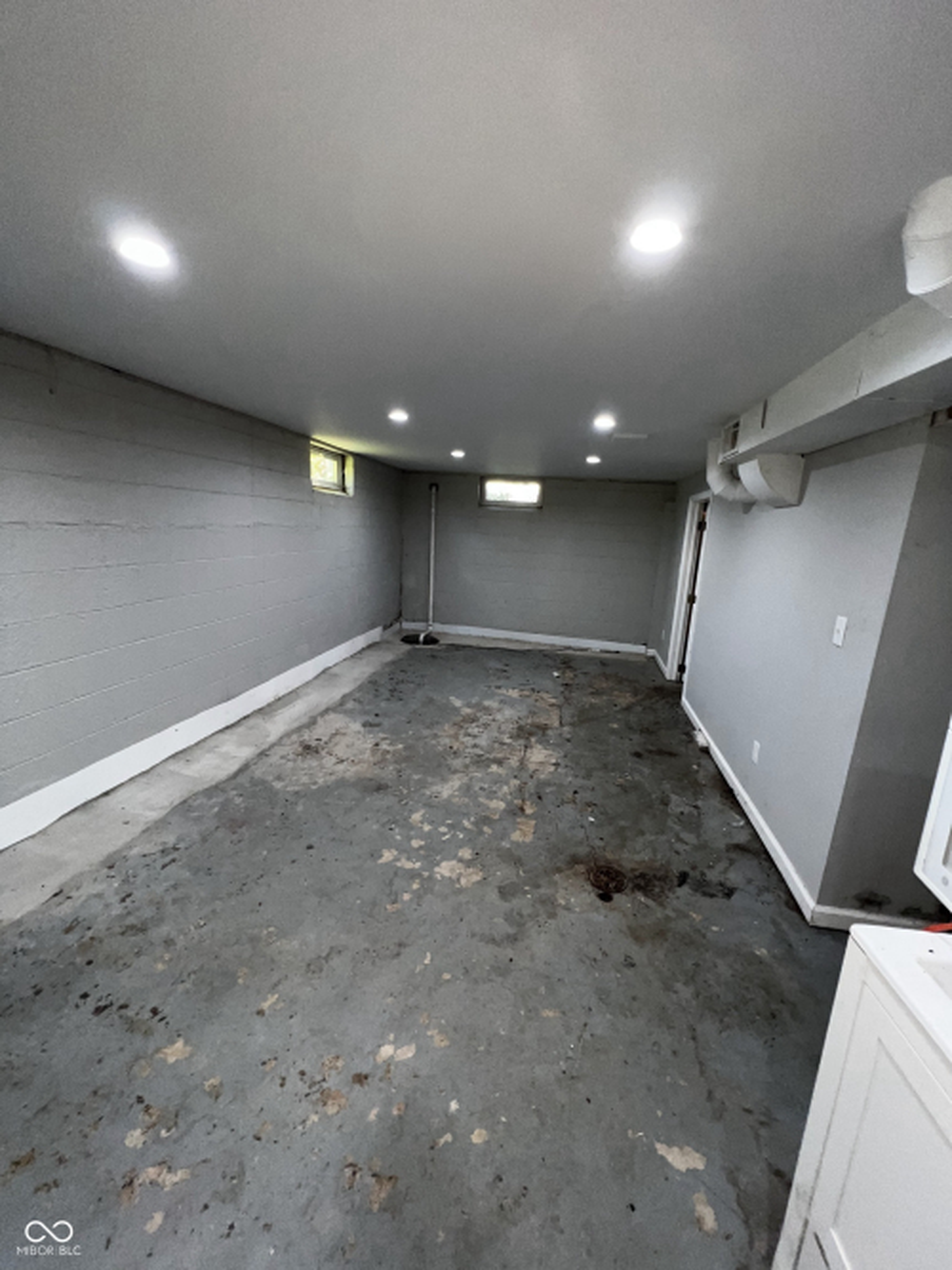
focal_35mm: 13
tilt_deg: -11.3
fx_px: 477
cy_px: 635
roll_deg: -3.1
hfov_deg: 89.9
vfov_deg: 106.2
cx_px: 476
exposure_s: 1/60
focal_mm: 1.57
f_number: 1.8
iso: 100
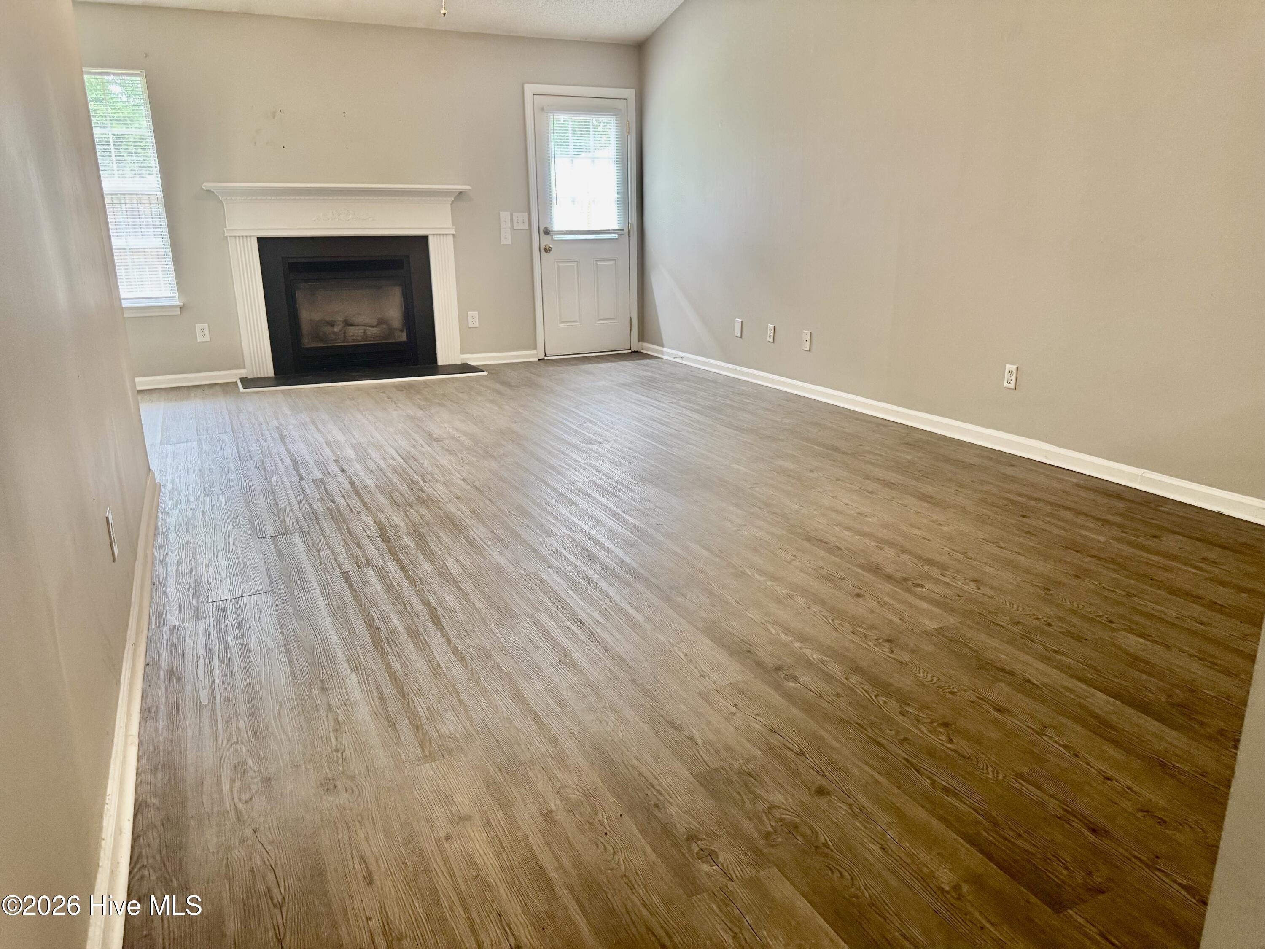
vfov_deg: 56.8
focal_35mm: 24
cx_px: 632
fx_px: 877
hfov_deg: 71.6
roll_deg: +0.7
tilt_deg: -16.3
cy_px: 474
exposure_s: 1/60
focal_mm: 6.76
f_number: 1.78
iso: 320
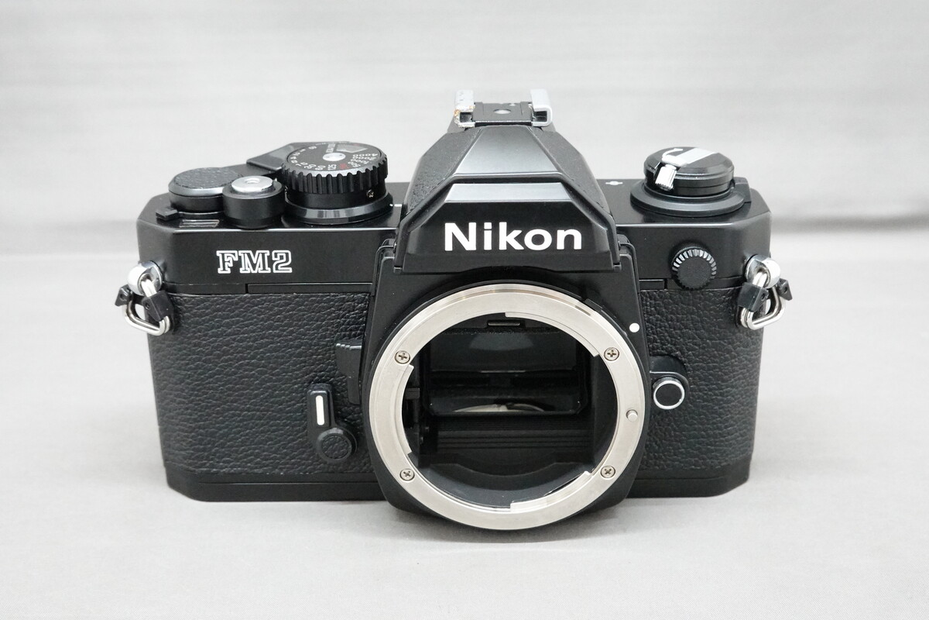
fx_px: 1368
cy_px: 310
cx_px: 464
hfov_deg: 37.5
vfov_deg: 25.5
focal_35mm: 53
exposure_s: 1/60
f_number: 5.6
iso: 5000
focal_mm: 19.43
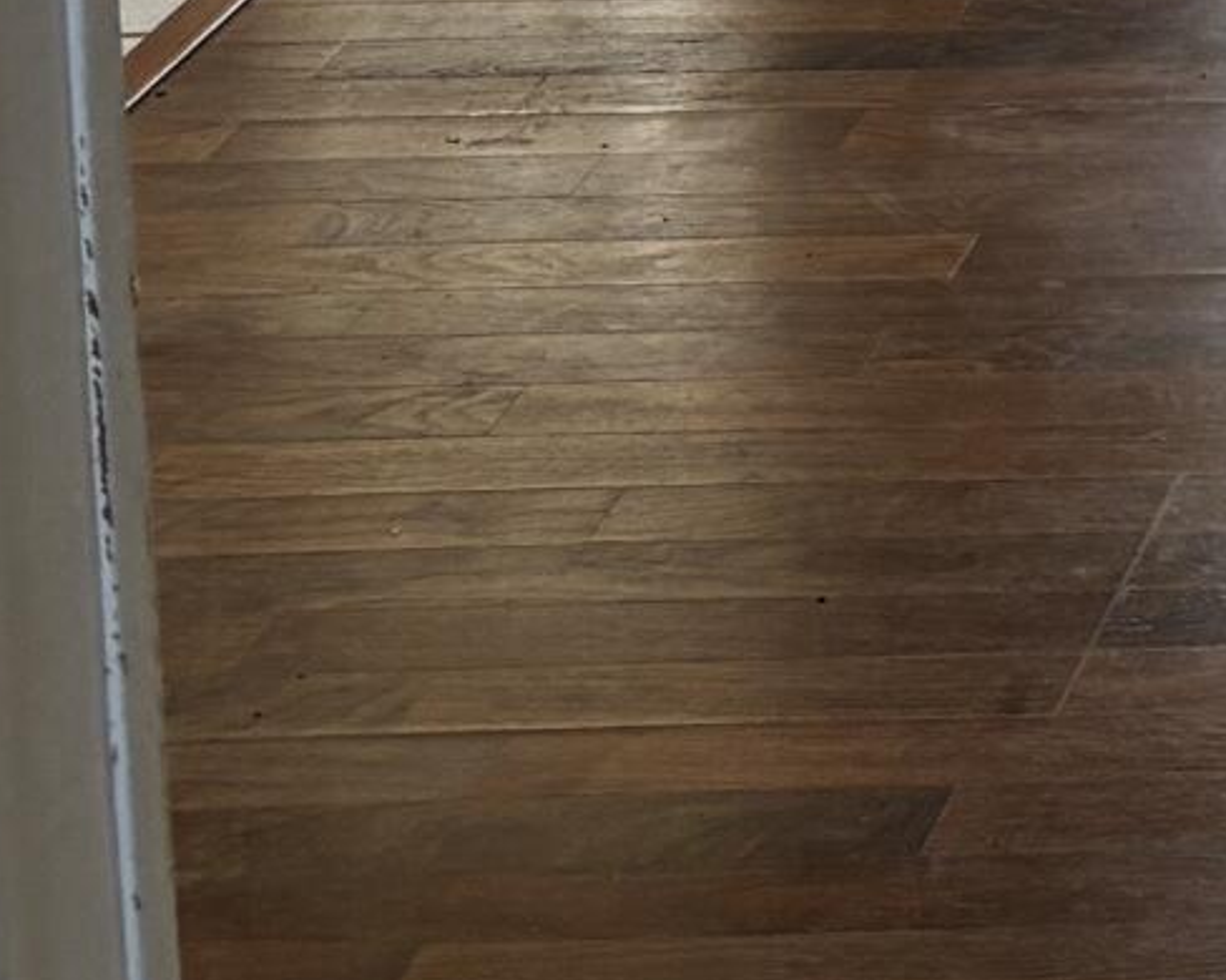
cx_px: 2884
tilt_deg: -8.2
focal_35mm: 156
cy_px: -1342
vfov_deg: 9.0
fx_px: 5658
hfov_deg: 10.7
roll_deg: -0.8
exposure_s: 1/121
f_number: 1.6
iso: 80
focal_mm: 5.96
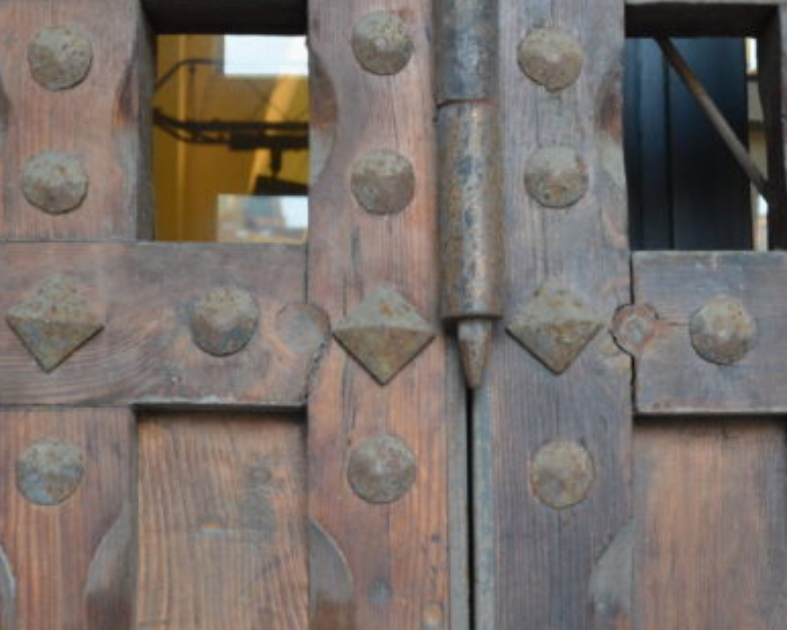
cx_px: 465
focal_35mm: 82
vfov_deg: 18.7
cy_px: 228
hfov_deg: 23.2
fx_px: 1910
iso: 800
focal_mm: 22
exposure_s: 1/60
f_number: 3.8
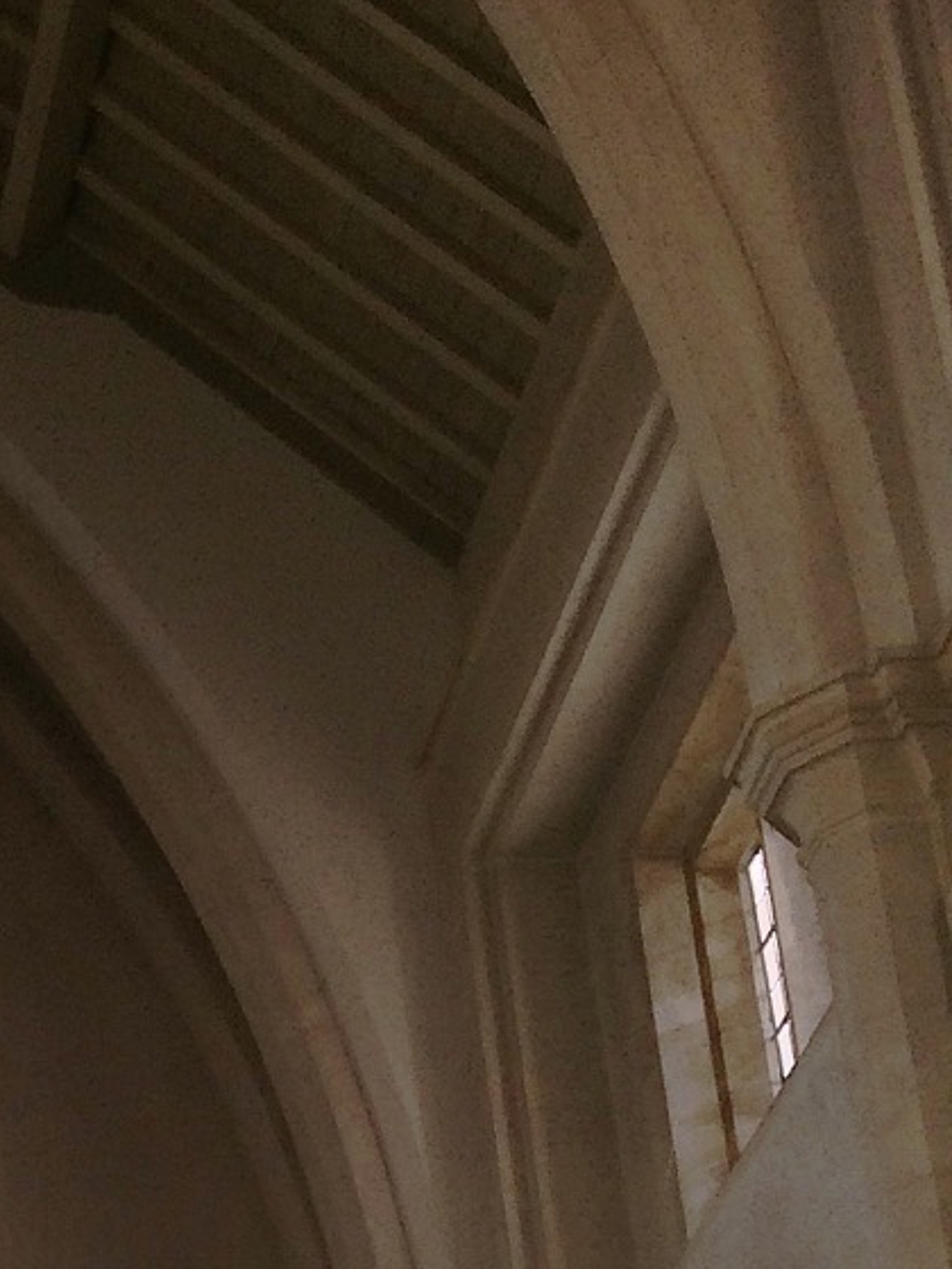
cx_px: -787
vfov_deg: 16.6
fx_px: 3887
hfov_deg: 12.7
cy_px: 1994
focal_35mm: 106
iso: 40
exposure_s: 1/100
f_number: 2.2
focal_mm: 4.15
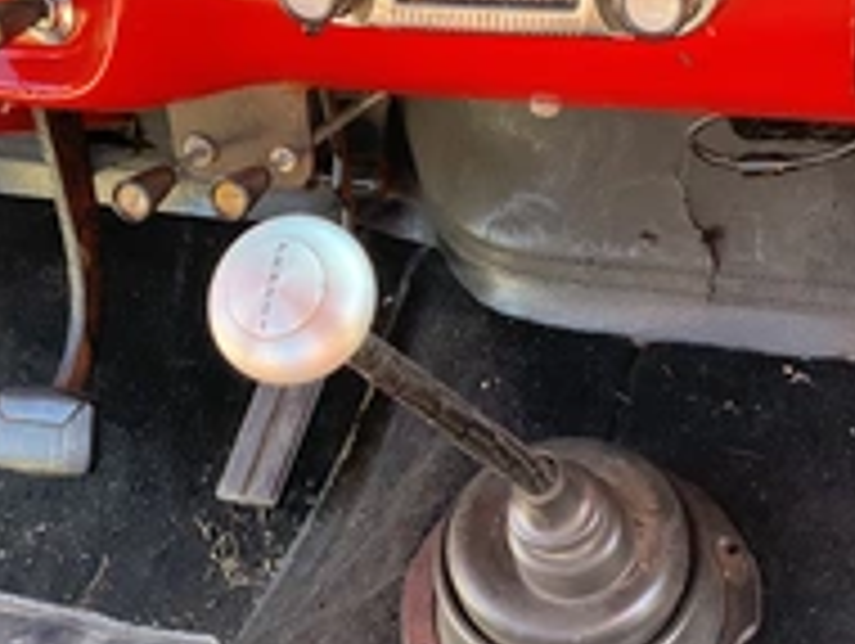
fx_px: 1509
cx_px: 459
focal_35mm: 61
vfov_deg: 24.1
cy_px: 369
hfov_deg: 31.6
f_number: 1.8
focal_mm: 3
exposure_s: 1/68
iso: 64
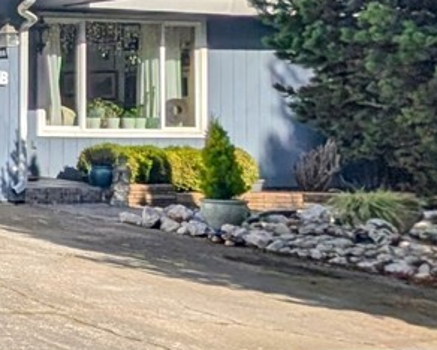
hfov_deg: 16.3
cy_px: 93
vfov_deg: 23.7
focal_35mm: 64
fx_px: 828
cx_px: -555
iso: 50
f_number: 1.7
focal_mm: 2.02
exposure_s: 1/5848
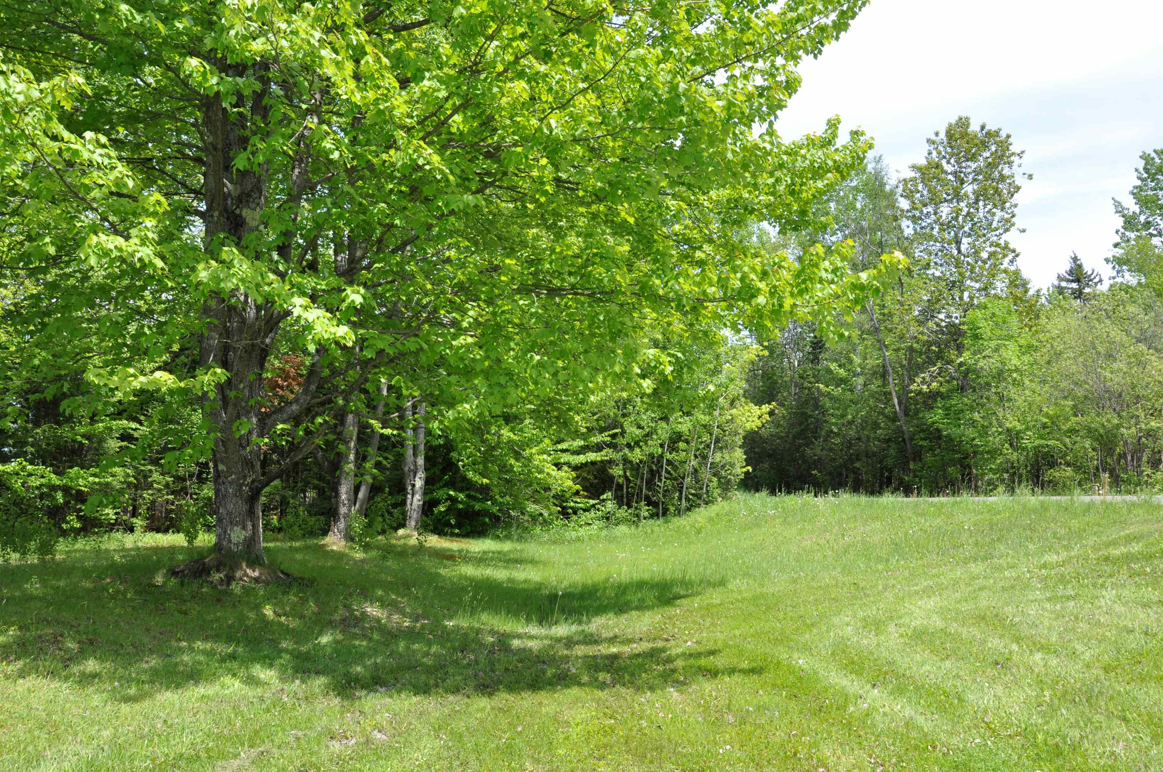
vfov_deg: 41.6
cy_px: 386
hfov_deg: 59.6
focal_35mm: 32
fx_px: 1016
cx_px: 582
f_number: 13
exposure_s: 1/200
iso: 400
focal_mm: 21
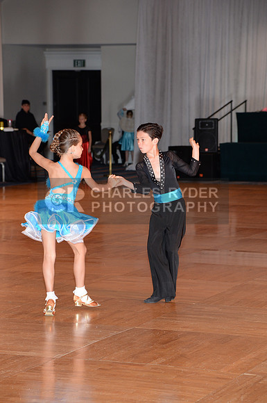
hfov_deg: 11.4
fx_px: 1339
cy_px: 202
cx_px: 134
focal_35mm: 120
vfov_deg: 17.1
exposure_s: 1/200
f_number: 5.6
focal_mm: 120
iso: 1250
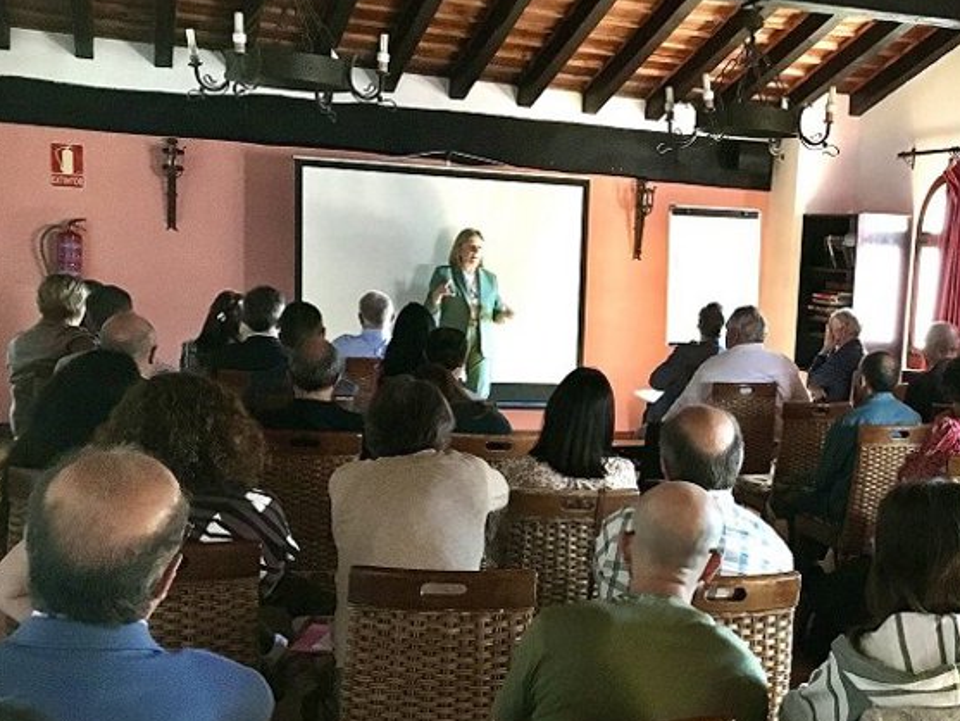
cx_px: 724
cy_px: 468
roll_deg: -3.1
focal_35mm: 51
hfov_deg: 36.6
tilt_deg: -7.6
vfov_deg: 28.4
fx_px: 1415
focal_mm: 4.15
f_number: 2.2
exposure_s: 1/17
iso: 320
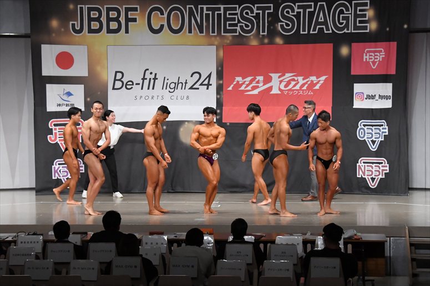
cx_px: 215
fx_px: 1039
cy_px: 143
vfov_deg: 15.7
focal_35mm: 87
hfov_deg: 23.4
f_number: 5.6
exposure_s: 1/400
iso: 6400
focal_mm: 58
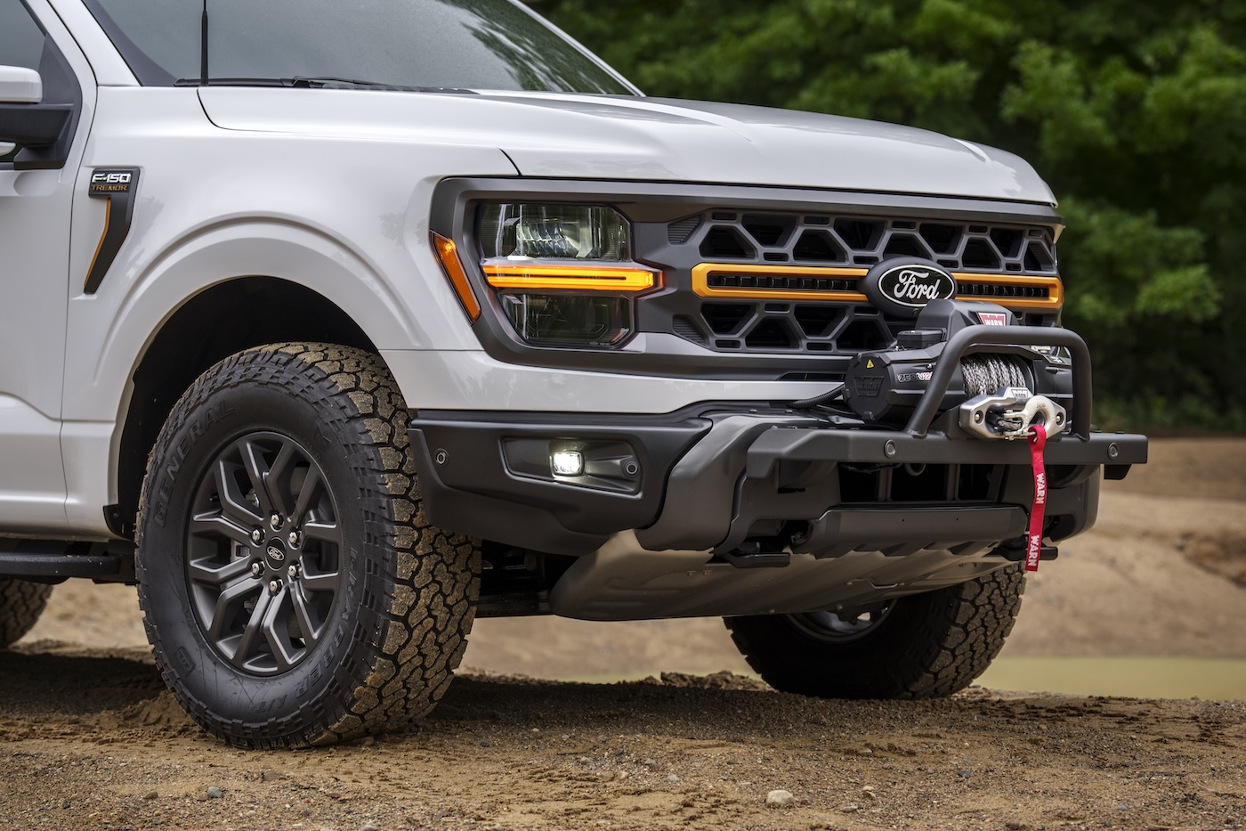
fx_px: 3668
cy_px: 416
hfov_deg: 19.3
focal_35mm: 106
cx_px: 623
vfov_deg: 12.9
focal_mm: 106
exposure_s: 1/250
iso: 400
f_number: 5
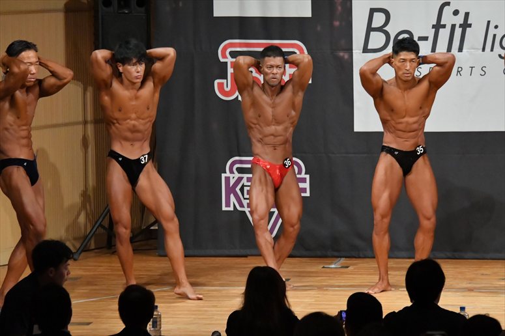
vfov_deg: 5.4
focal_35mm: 255
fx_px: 3575
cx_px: 252
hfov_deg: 8.1
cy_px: 168
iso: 9000
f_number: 5.6
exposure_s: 1/400
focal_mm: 170
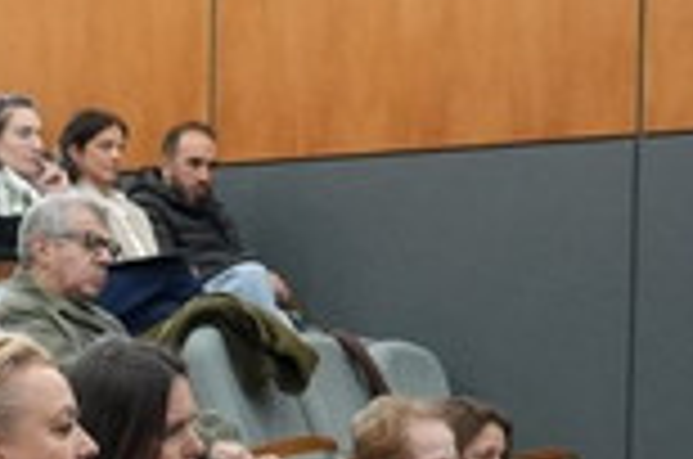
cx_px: -315
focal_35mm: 150
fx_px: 2882
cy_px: 650
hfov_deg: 13.0
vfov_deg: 8.9
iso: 5000
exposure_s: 1/160
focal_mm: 24
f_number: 4
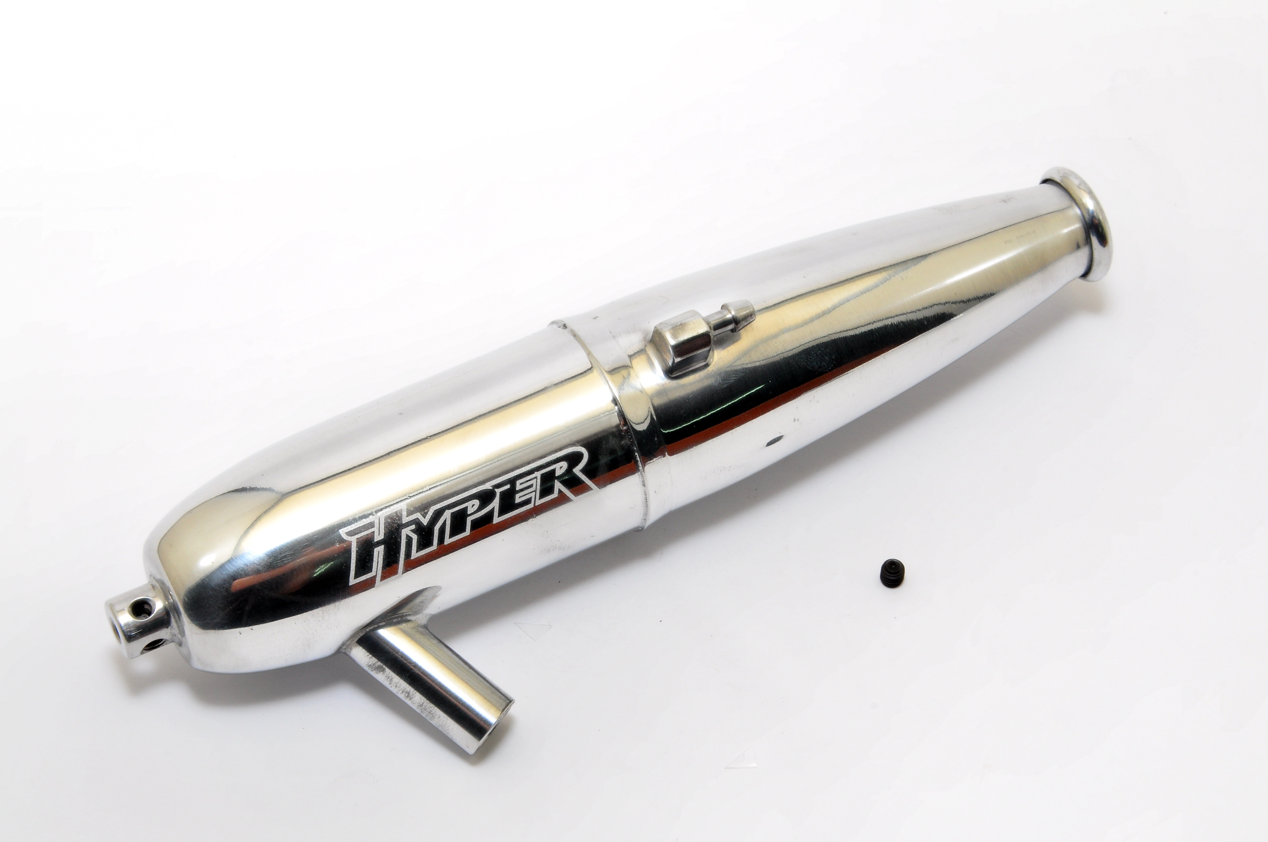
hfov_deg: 17.1
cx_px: 634
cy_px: 421
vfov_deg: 11.4
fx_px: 4221
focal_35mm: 120
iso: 400
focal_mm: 80
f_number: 22
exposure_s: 1/60
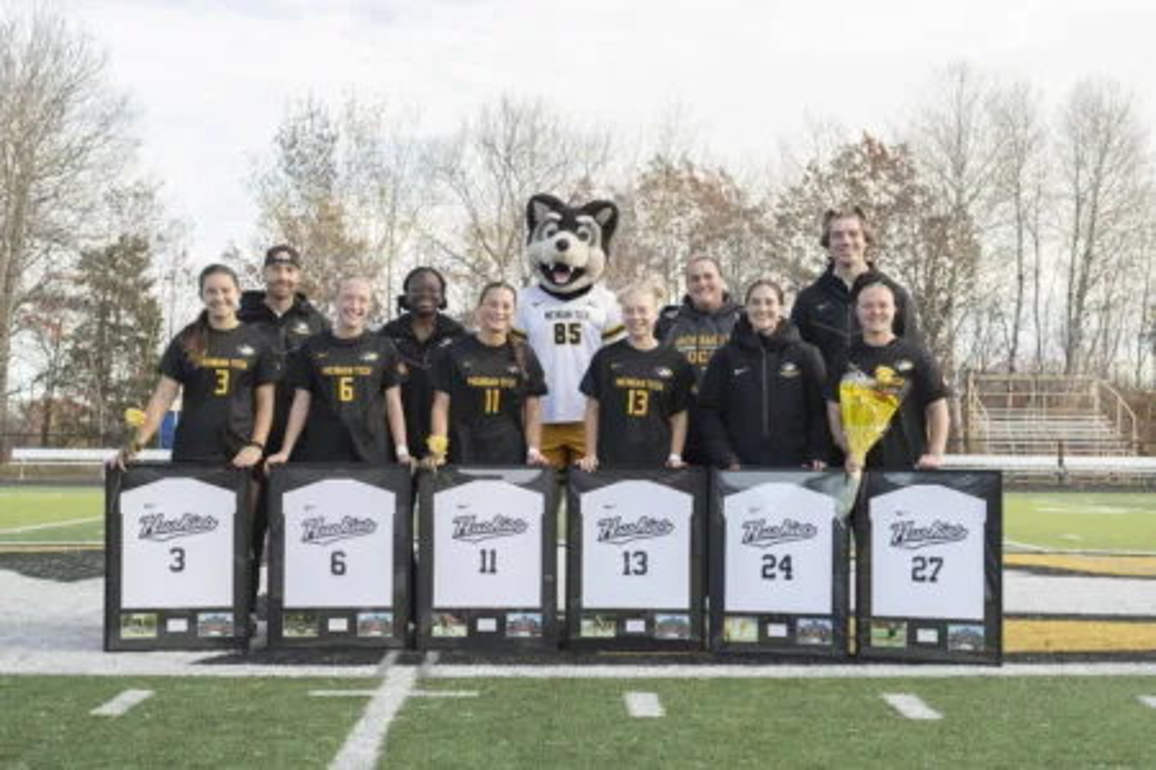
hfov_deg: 30.5
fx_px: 2119
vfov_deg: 20.6
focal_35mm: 66
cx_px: 578
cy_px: 385
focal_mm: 44
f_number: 4
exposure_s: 1/400
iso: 200
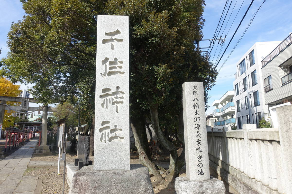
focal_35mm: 24
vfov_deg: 53.1
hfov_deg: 73.7
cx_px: 146
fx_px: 195
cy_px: 97
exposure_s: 1/640
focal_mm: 8.8
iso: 125
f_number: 4
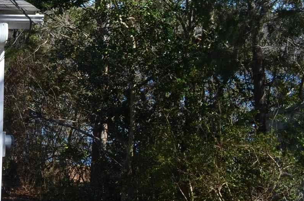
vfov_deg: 13.0
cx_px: -266
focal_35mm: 105
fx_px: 885
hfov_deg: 16.1
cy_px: 111
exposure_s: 1/250
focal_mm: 18
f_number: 8
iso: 180
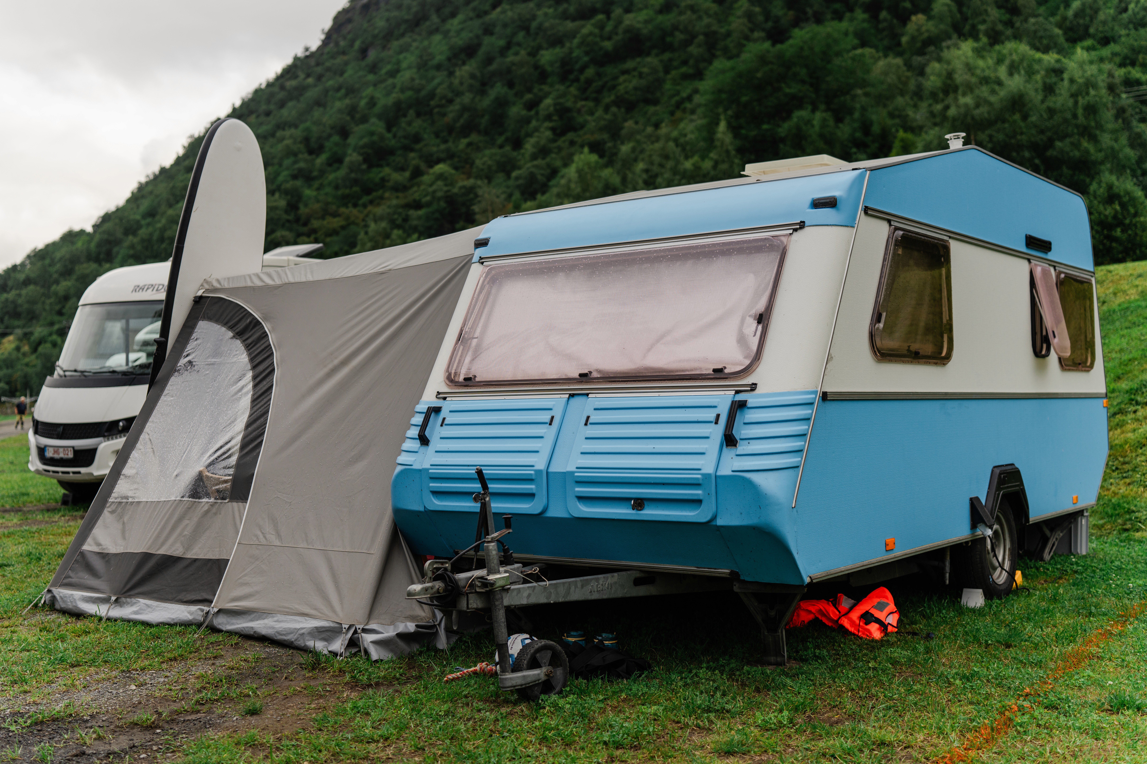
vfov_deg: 34.7
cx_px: 531
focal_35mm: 38
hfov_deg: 50.2
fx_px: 1223
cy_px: 354
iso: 100
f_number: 2
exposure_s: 1/1000
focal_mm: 35
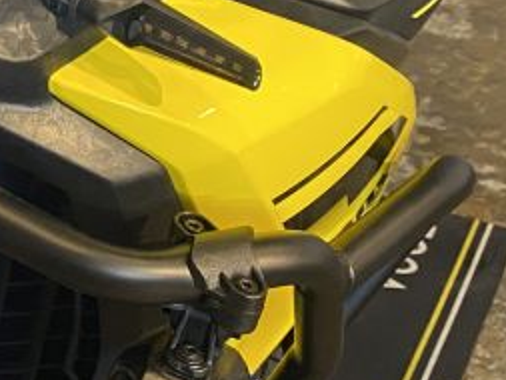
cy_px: -175
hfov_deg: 16.9
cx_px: -174
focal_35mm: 109
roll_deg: +0.2
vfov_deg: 12.9
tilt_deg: -17.0
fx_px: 1594
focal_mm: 4.25
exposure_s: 1/50
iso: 500
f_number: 1.8
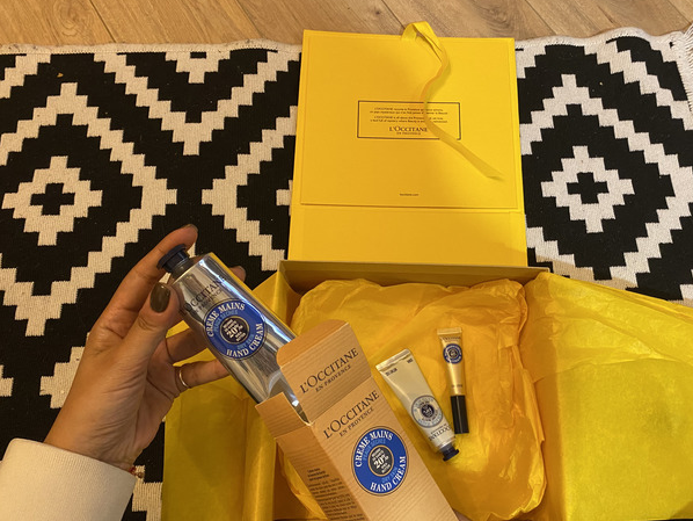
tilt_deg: -70.7
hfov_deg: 59.8
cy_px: 283
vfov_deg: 46.8
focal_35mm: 30
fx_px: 601
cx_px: 380
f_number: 1.8
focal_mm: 4.25
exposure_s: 1/50
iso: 400
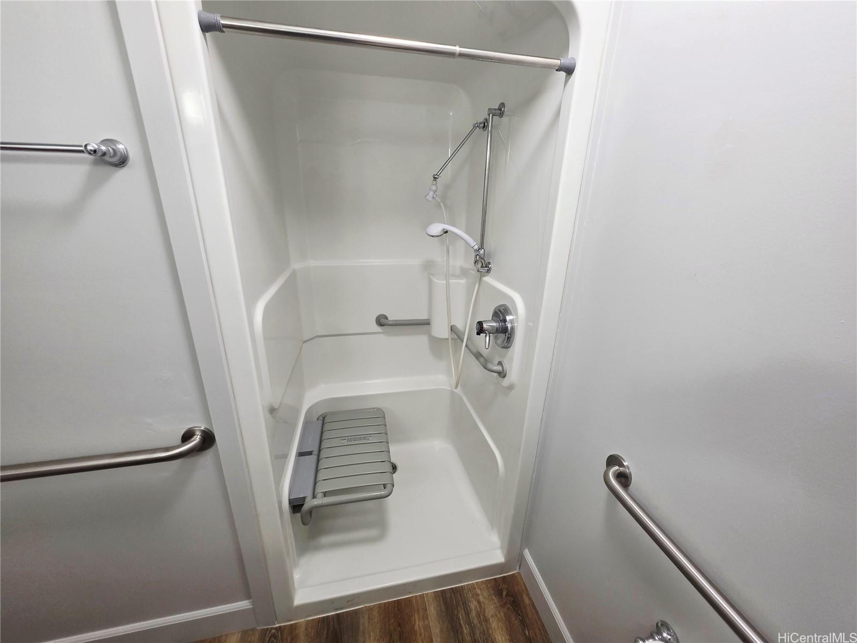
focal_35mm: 13
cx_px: 428
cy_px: 322
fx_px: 322
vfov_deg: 89.9
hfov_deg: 106.2
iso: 160
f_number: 1.9
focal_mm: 2.2
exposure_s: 1/60.2
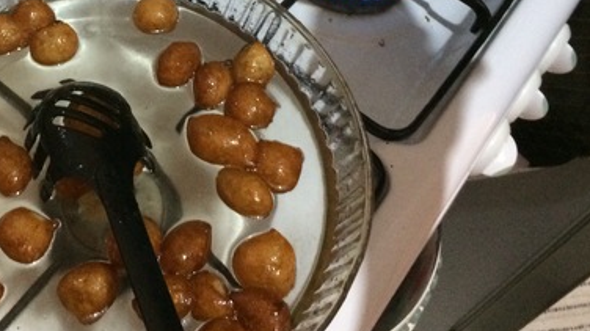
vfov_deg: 19.8
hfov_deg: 35.1
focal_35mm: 58
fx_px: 907
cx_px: 133
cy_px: -35
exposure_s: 1/25
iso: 320
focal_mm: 4.15
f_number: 2.2
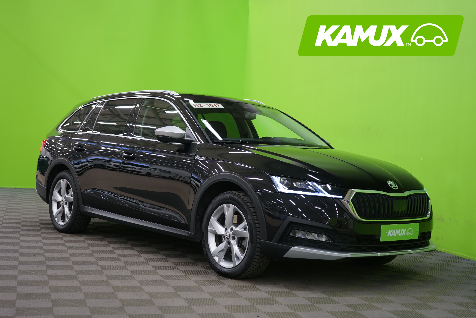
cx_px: 238
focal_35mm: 52
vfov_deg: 26.0
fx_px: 688
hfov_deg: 38.2
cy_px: 159
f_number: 4.5
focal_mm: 52
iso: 400
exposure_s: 1/8
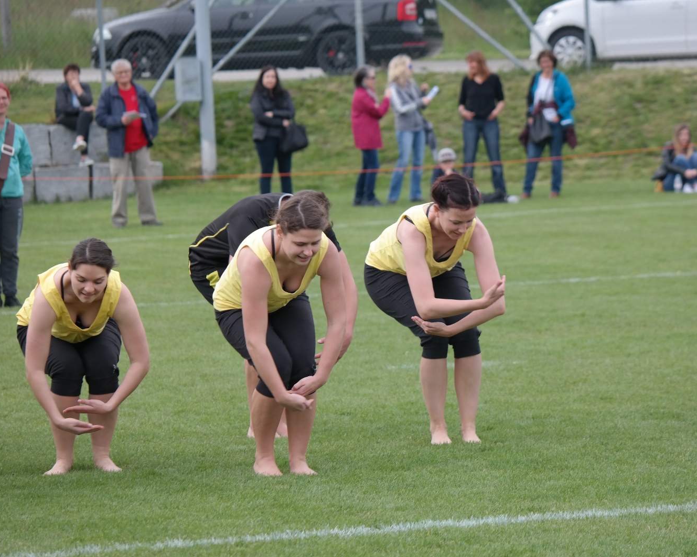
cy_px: 279
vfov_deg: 6.8
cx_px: 389
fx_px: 4662
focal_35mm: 226
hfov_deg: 8.6
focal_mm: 130
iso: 200
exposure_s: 1/320
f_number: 5
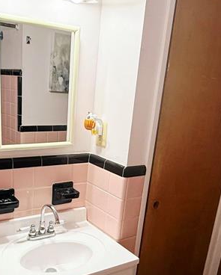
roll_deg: -3.5
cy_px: 185
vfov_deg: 47.1
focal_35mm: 38
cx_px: 80
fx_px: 310
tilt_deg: -16.9
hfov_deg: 38.9
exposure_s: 1/120
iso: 250
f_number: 2.2
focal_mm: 2.22
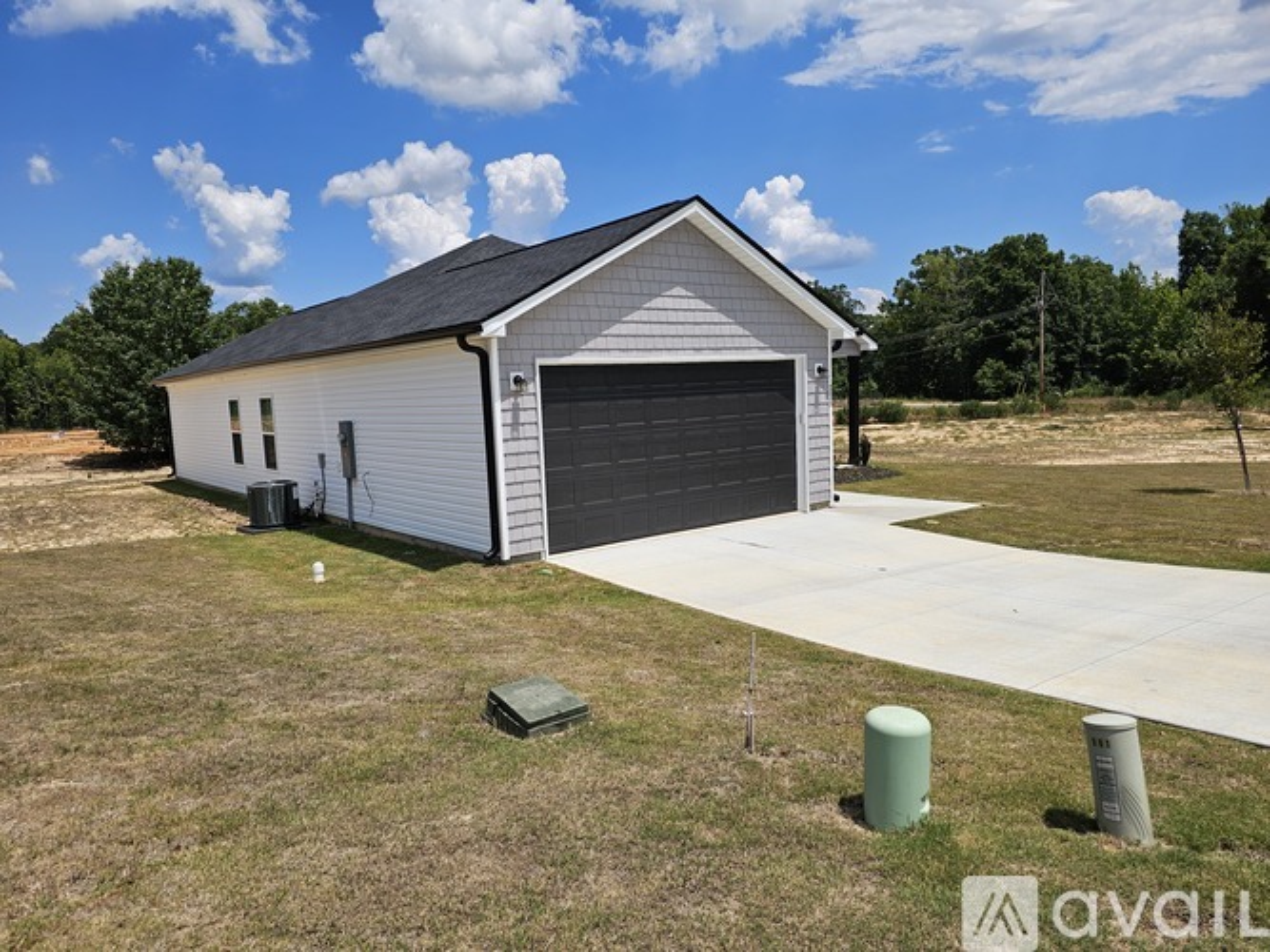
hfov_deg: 73.9
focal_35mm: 23
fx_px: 844
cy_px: 476
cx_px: 635
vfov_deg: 58.9
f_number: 1.7
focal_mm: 6.3
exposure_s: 1/1449
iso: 10
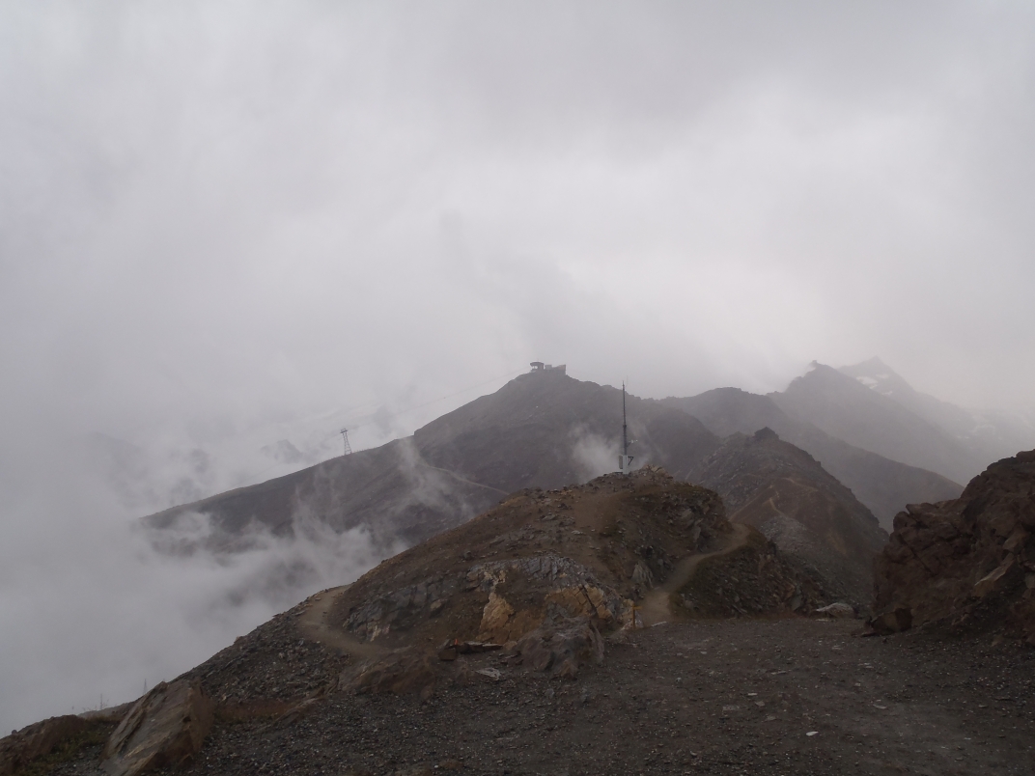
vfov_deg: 49.7
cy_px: 388
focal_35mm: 28
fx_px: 837
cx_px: 518
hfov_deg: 63.4
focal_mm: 5
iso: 80
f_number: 4.5
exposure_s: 1/250
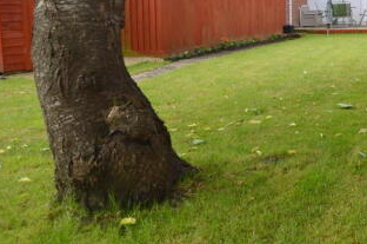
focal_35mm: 41
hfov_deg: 44.6
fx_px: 418
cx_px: 303
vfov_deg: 31.7
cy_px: 52
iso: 100
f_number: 6.3
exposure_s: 1/160
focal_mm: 13
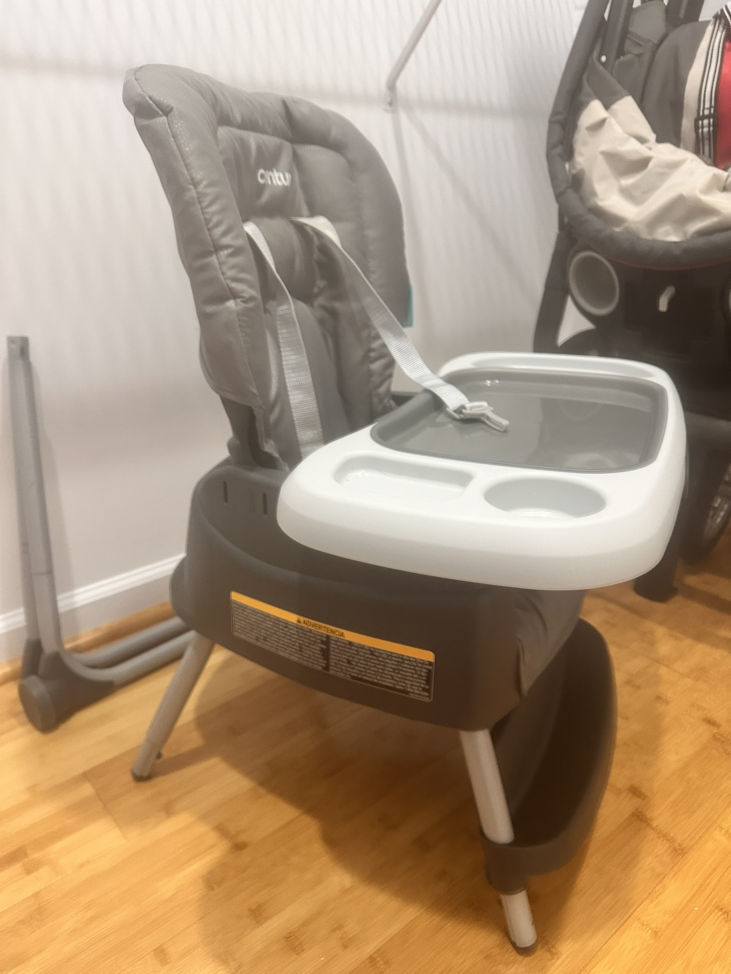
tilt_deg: -21.3
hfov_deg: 56.8
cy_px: 487
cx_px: 366
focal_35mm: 24
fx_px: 676
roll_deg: +0.2
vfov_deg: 71.6
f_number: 1.78
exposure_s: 1/60
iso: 400
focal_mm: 6.86
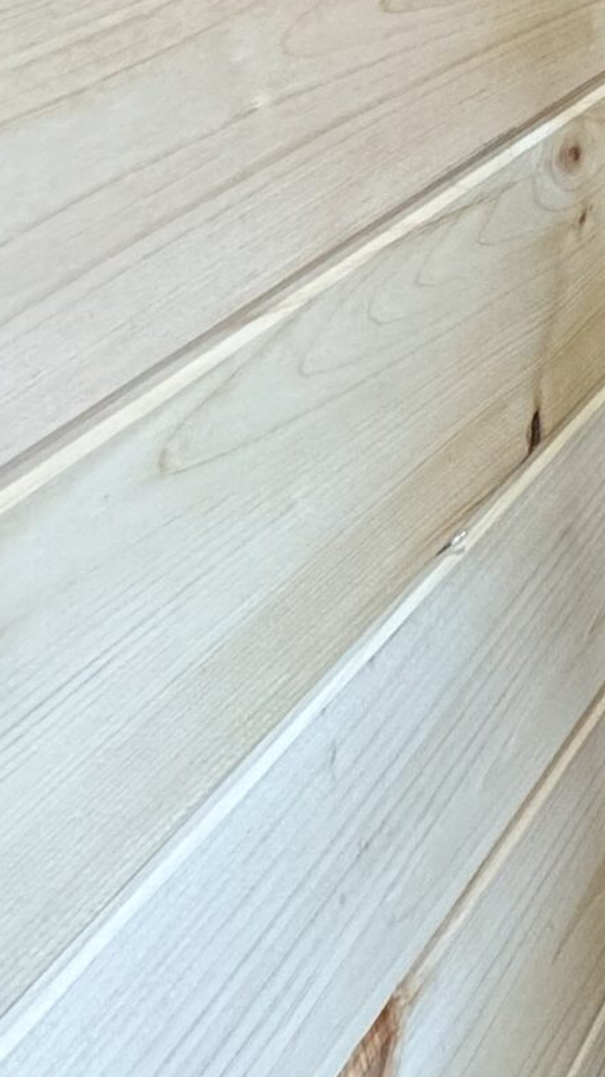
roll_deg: +0.7
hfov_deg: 16.6
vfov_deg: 32.6
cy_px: -293
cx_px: 1288
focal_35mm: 49
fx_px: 1398
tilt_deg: -6.2
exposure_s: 1/99
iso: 250
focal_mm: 2.22
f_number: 2.2
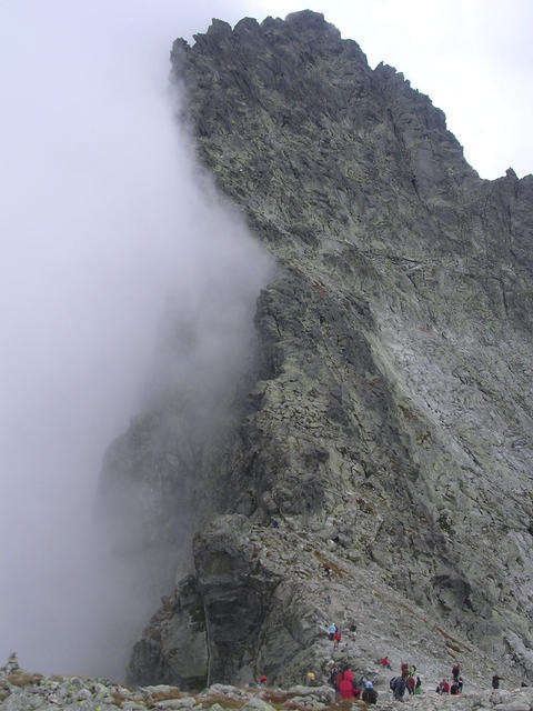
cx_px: 266
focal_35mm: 38
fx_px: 780
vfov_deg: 49.0
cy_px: 356
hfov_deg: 37.7
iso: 100
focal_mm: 5.8
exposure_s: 1/145
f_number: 5.6
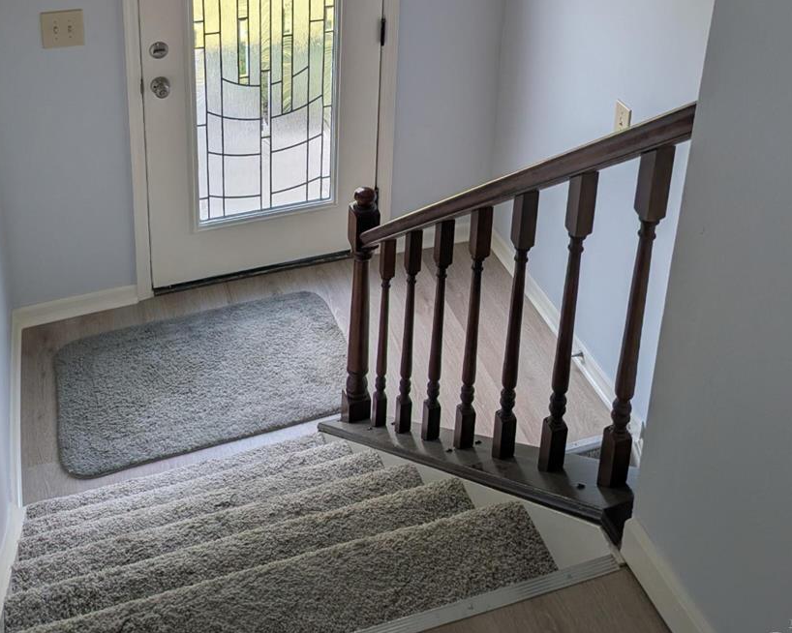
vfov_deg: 31.3
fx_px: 1008
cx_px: 366
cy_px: -50
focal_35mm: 43
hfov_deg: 42.9
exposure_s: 1/223
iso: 47
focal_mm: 6.81
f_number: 1.85
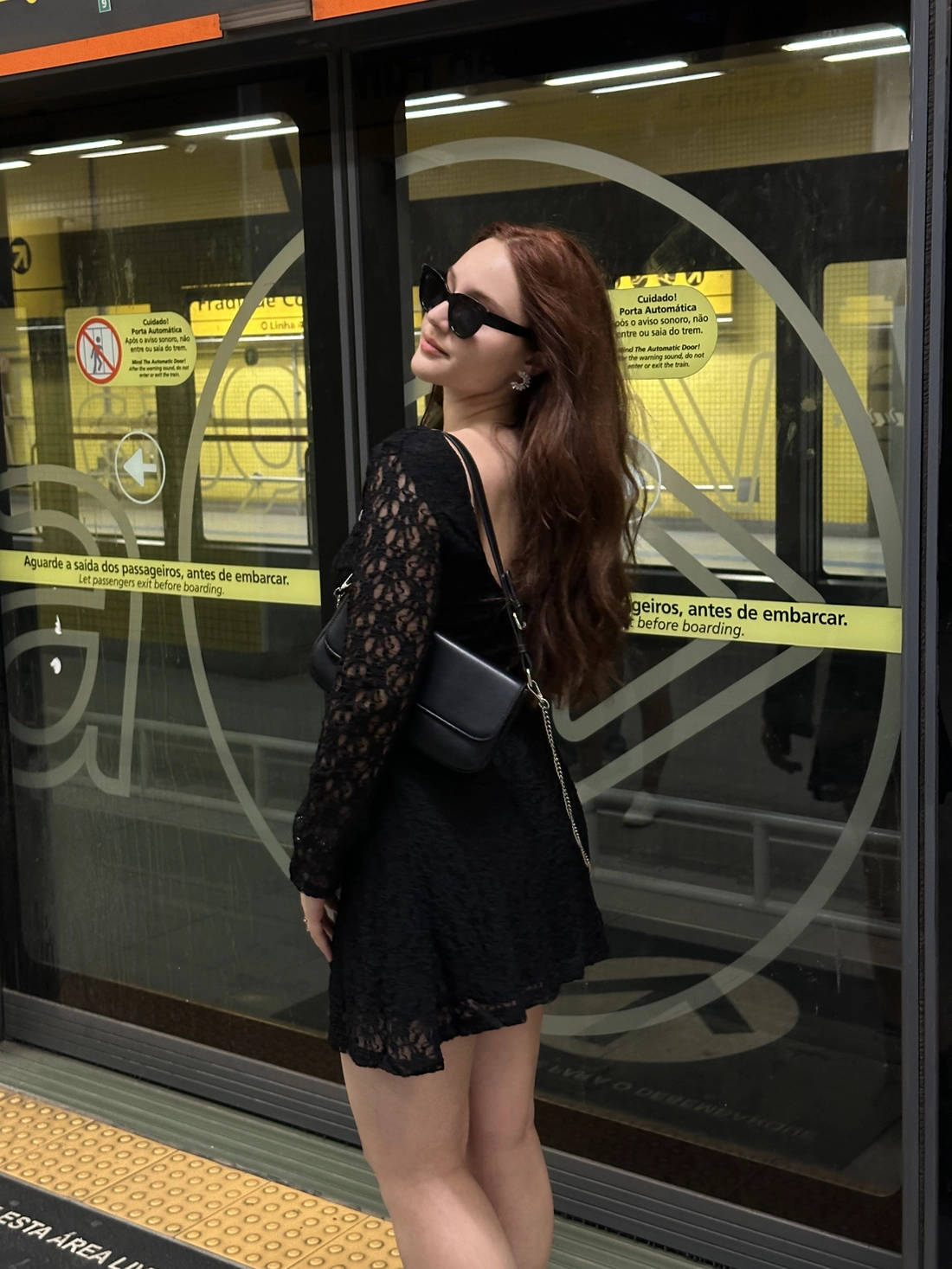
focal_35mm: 48
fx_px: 1760
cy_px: 634
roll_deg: +1.0
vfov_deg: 39.7
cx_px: 476
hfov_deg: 30.3
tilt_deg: -9.3
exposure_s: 1/40
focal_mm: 6.86
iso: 400
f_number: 1.78
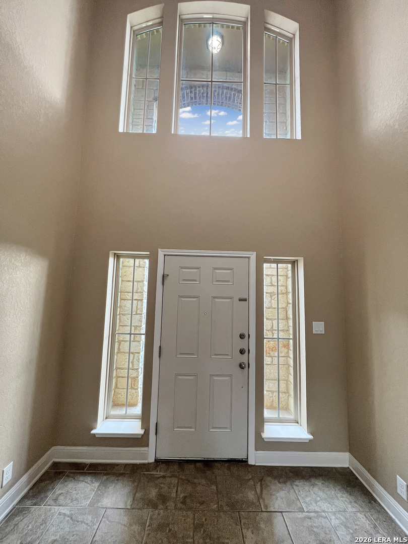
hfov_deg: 89.9
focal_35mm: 13
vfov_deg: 106.2
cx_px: 204
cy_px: 272
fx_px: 204
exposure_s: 1/120
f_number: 1.8
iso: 125
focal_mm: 1.57
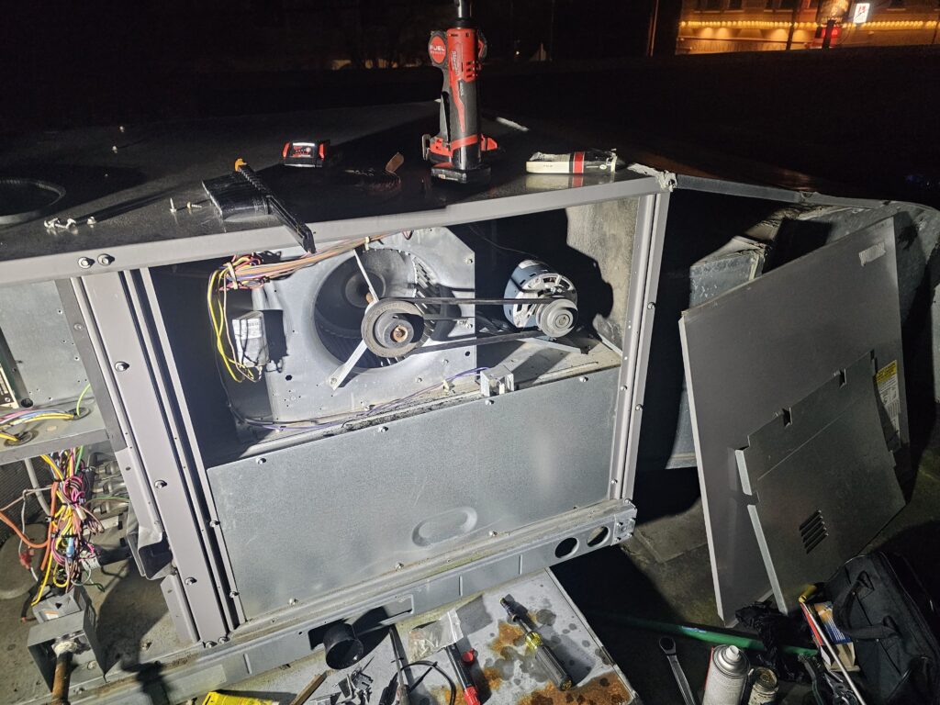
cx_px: 470
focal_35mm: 23
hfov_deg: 73.9
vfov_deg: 58.9
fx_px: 625
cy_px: 352
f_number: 1.7
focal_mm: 6.3
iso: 800
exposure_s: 1/120
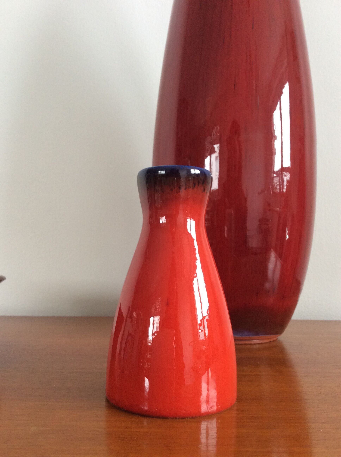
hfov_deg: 44.1
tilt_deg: +4.4
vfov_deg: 56.9
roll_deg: -0.3
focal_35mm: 32
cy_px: 228
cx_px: 170
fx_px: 421
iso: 80
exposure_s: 1/25
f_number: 2.4
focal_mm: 3.3
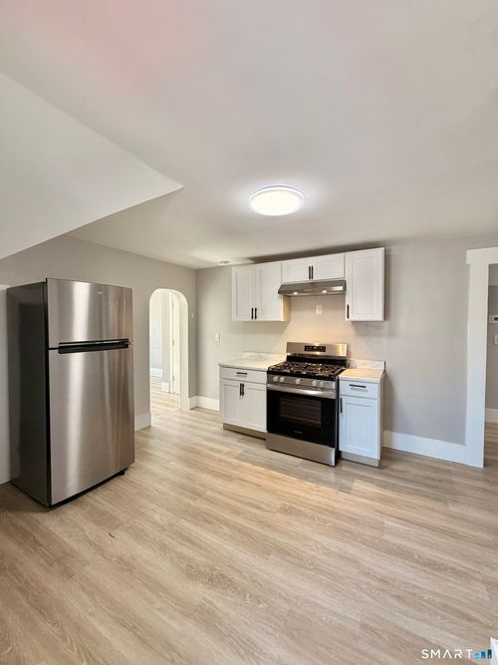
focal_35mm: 14
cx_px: 249
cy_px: 332
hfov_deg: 85.7
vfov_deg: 102.1
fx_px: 269
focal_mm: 2.22
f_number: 2.2
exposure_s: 1/120
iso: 250
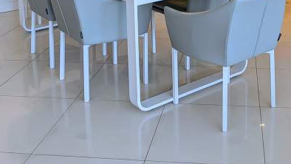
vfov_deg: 20.5
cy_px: -57
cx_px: 197
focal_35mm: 53
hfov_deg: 38.6
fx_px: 409
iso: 19
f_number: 1.68
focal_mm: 6.9
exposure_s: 1/441
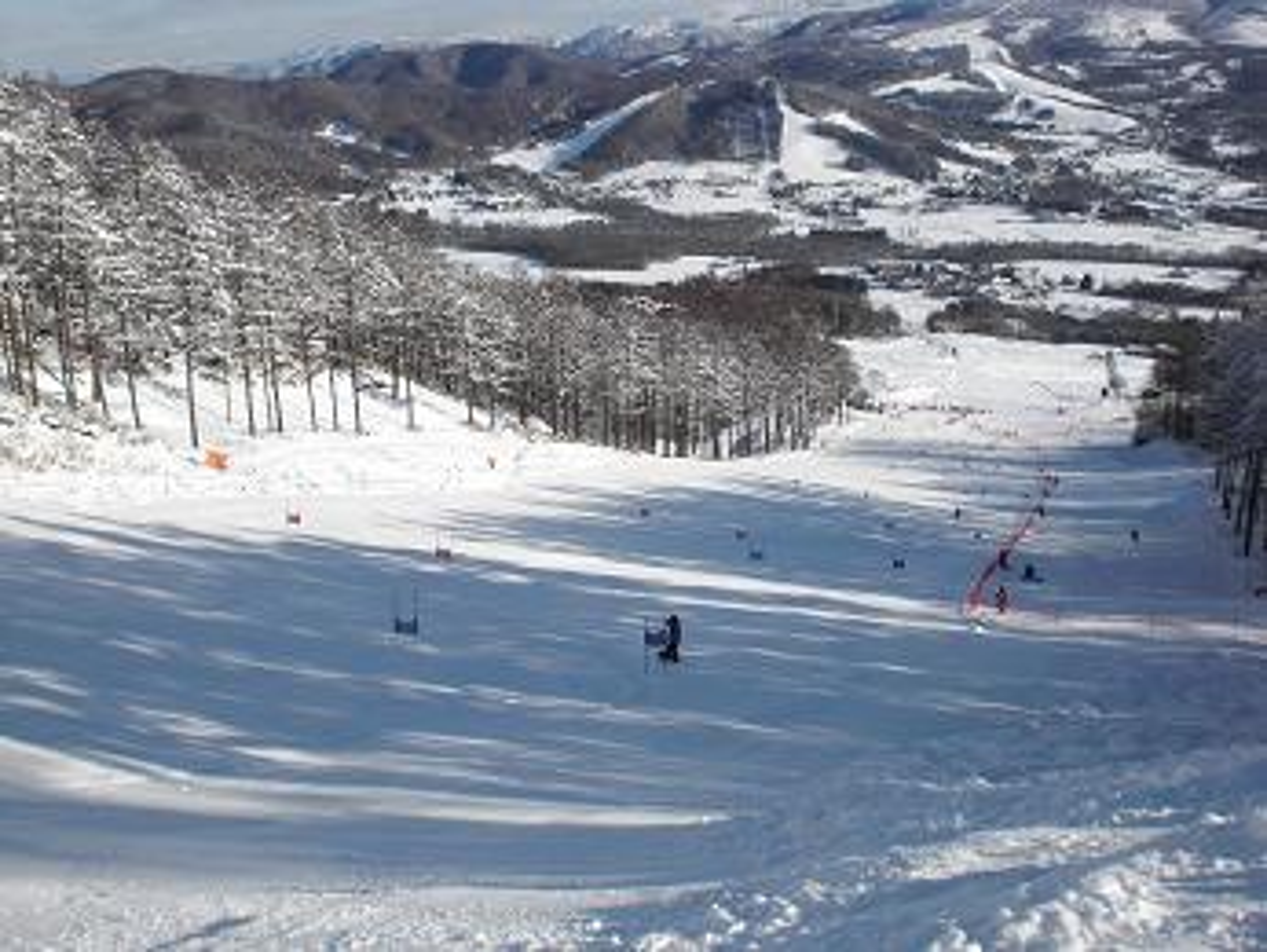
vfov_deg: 37.8
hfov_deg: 48.9
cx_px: 634
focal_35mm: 38
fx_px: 1392
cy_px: 476
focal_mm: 6.3
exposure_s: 1/500
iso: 64
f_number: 5.6
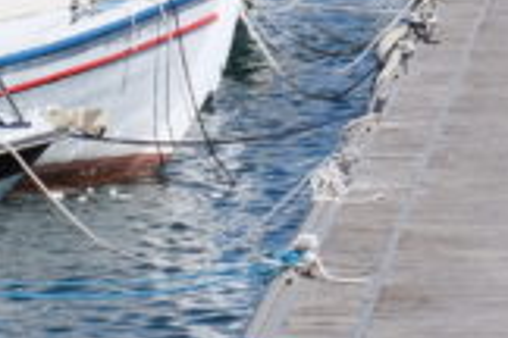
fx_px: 4727
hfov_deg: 6.1
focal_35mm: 335
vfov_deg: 4.1
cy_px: -308
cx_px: 549
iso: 320
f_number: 5.6
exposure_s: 1/2000
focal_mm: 35
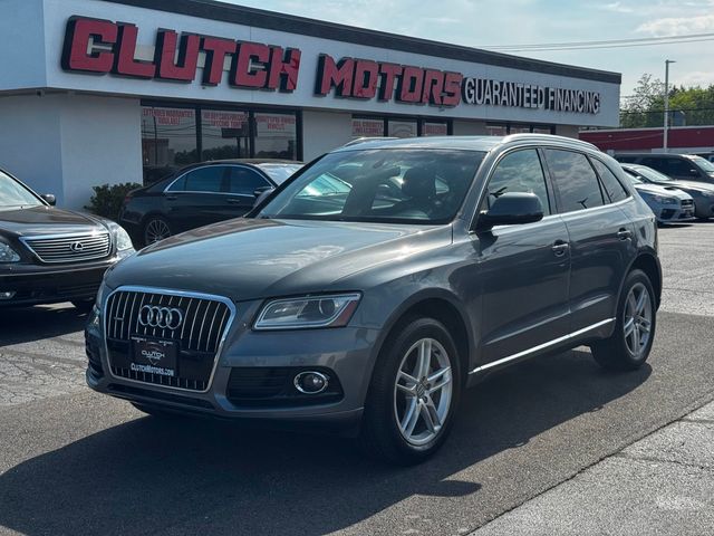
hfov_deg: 39.7
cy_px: 268
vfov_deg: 30.3
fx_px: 990
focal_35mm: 48
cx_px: 357
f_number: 1.78
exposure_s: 1/4310
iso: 64
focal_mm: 6.76
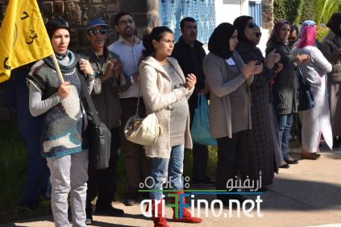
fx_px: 559
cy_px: 85
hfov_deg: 33.8
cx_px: 202
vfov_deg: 22.9
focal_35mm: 59
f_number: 9
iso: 100
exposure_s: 1/200
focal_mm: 26
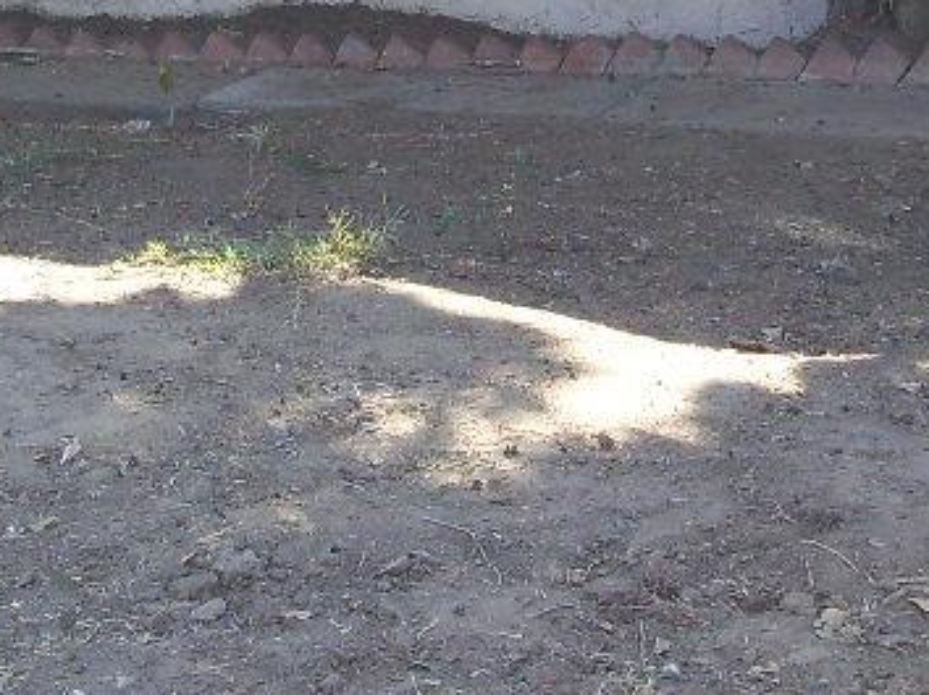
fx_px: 3299
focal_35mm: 123
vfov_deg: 11.9
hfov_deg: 16.0
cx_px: 640
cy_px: 13
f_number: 2.9
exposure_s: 1/125
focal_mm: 5.7
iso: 80
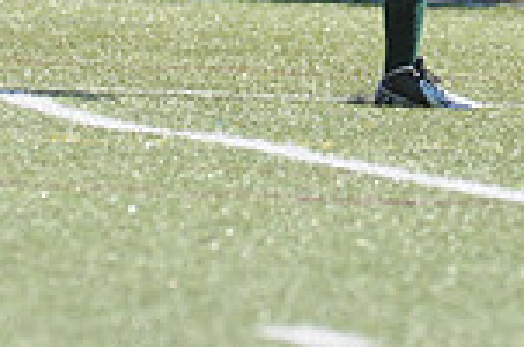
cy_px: -210
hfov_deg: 1.3
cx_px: 444
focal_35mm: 1560
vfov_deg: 0.9
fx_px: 22659
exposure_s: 1/2000
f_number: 4
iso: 640
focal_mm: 270
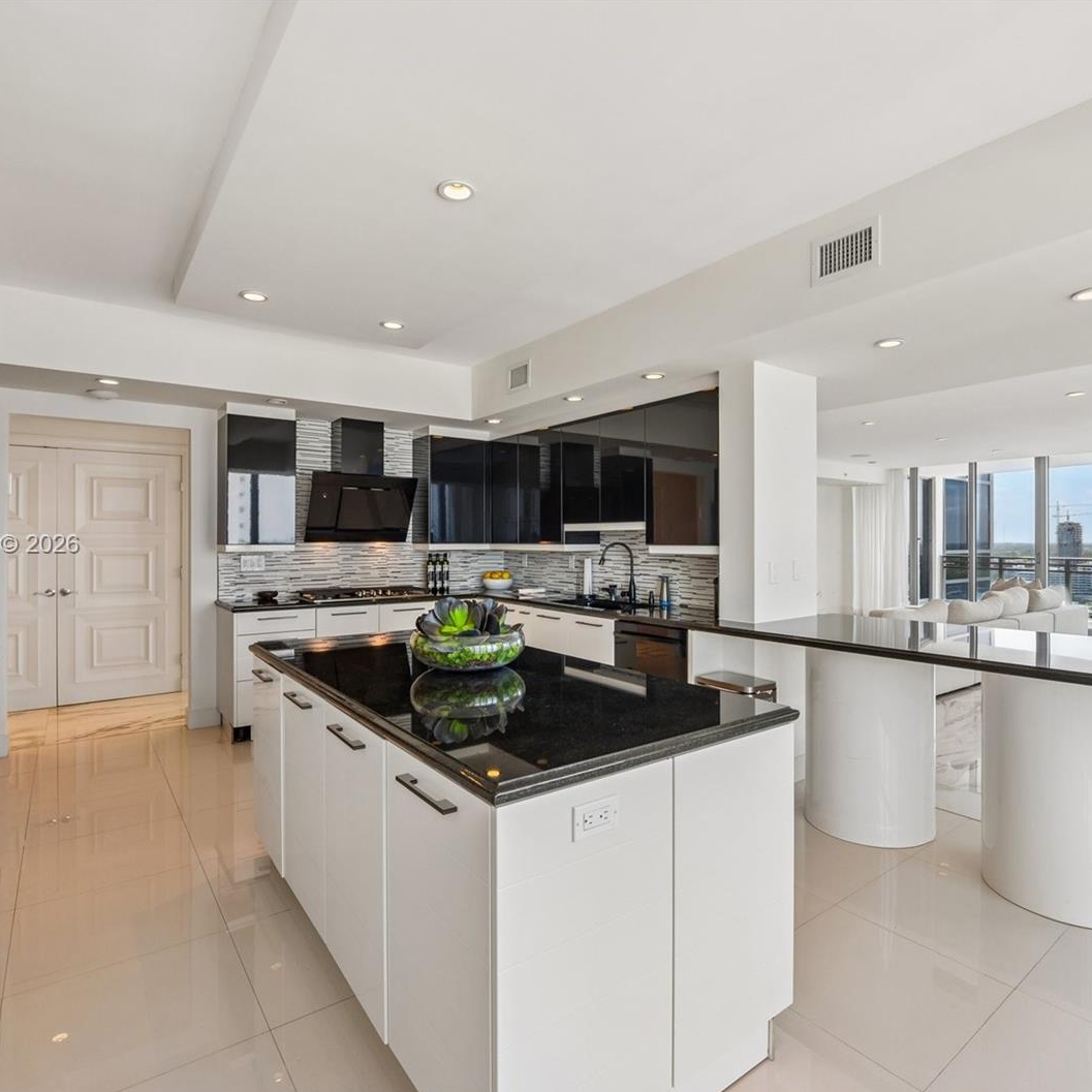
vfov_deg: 80.7
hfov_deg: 80.6
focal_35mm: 18
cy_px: 545
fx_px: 642
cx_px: 584
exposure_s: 1/13
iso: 200
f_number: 9
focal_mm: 14
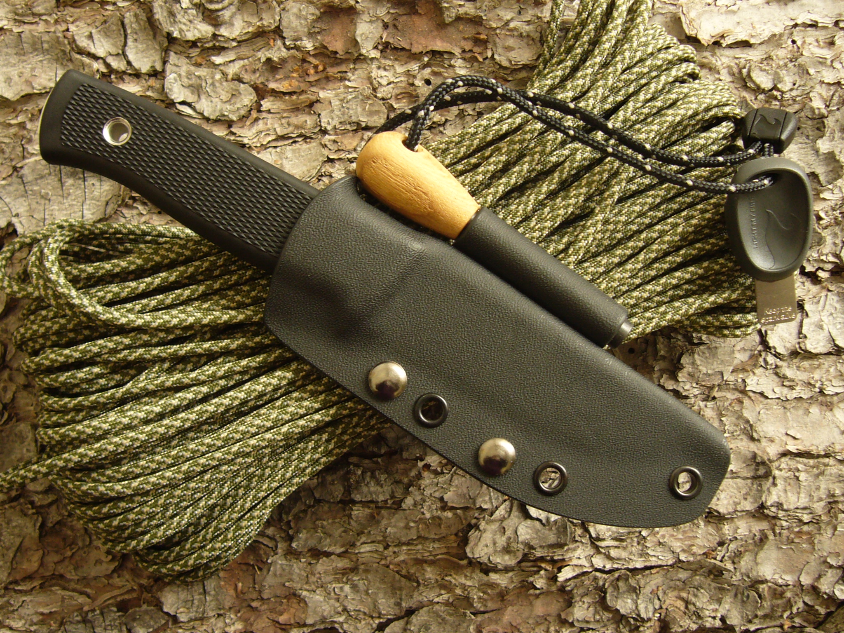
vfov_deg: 35.1
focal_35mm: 41
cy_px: 316
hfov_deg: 45.8
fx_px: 1000
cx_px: 422
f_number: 2.9
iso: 100
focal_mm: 4.9
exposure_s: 1/15
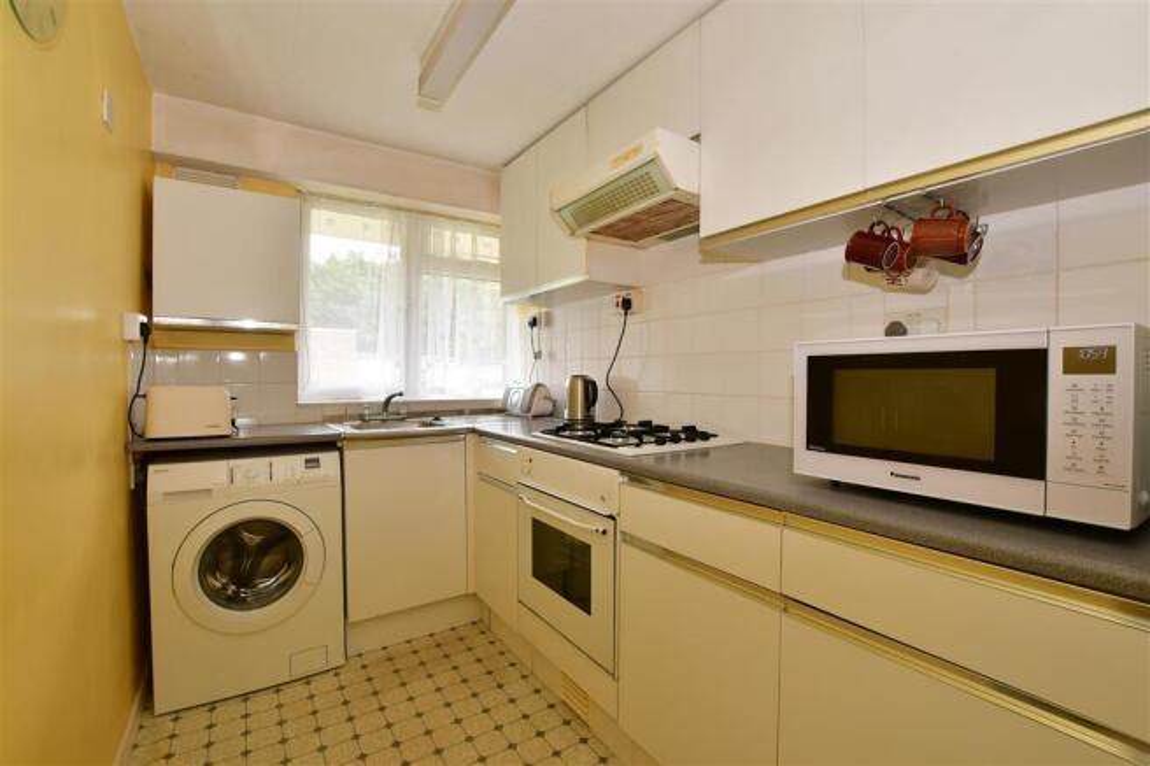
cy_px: 383
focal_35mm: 15
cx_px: 575
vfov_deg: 77.3
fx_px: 479
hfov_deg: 100.4
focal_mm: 10
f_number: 7.1
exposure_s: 1/10
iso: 250
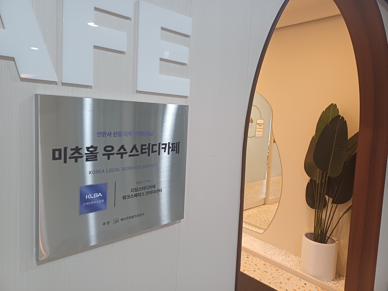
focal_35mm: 25
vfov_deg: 54.9
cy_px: 146
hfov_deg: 69.4
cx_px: 194
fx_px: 280
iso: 320
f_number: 1.8
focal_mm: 4.65
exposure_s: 1/40
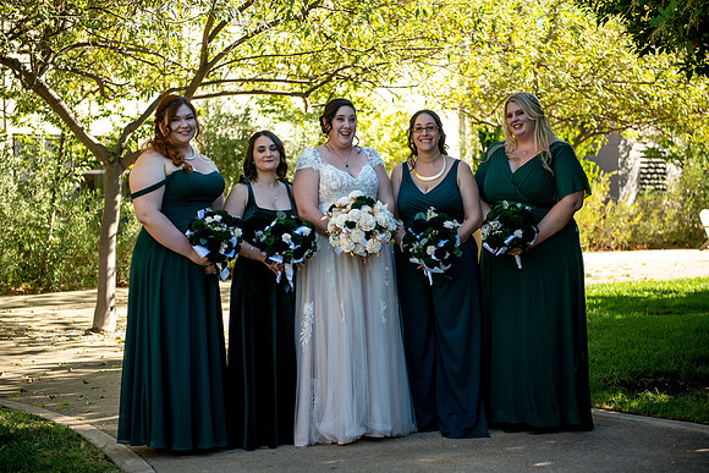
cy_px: 236
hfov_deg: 28.8
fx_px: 1379
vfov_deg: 19.5
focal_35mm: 70
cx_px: 354
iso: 400
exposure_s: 1/1250
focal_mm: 70
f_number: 2.8
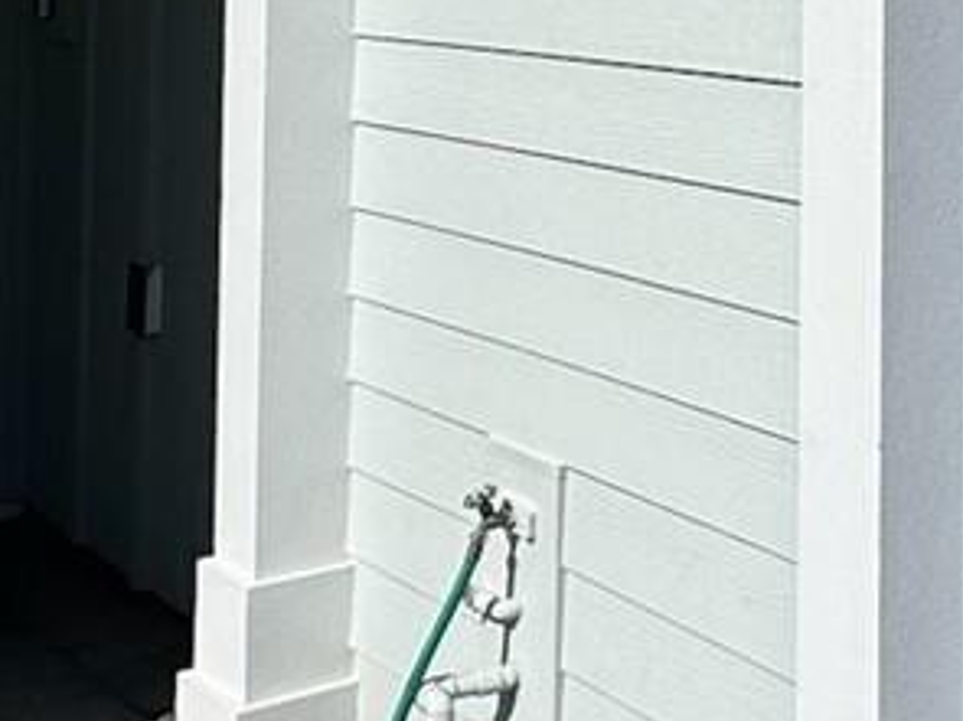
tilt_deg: +2.9
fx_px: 2113
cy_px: -166
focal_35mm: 76
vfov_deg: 18.3
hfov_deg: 23.8
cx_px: 1090
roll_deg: -0.1
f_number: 2.2
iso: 40
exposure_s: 1/5650
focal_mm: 2.22
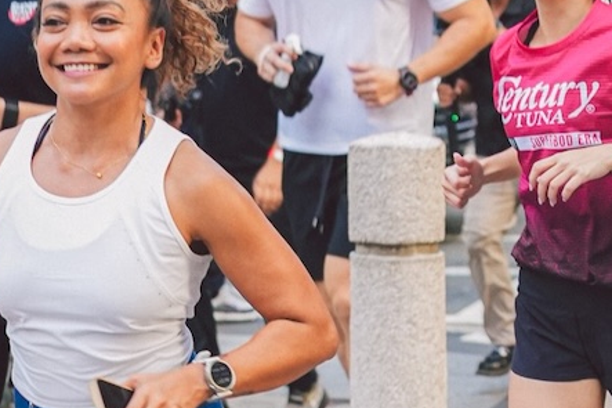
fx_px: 1546
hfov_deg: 20.9
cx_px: 734
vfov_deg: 15.0
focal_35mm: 91
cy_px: 163
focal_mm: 35
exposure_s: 1/320
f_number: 2.8
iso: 1250
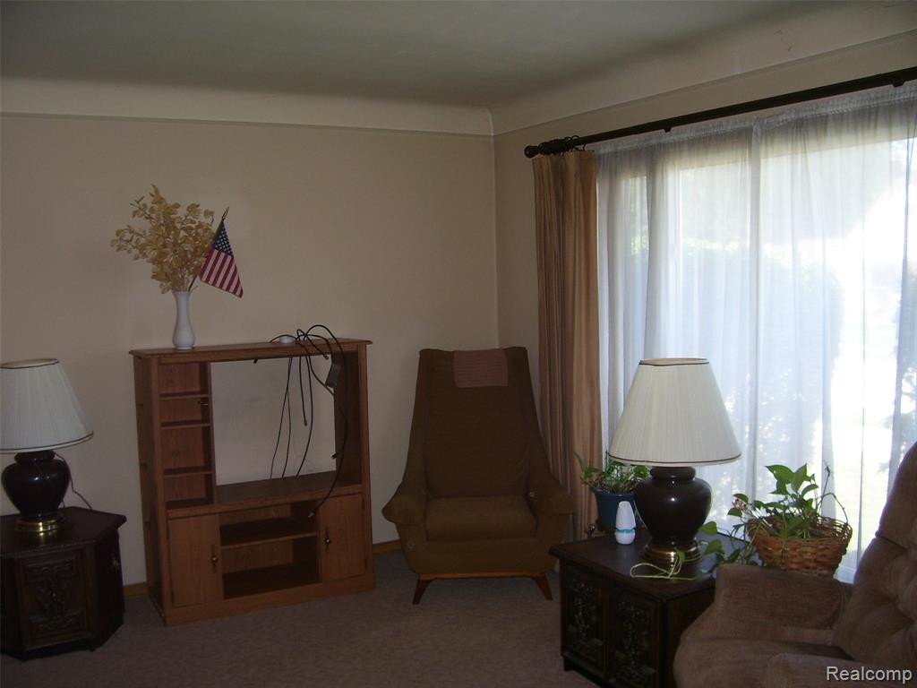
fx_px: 901
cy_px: 344
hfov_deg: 54.0
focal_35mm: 34
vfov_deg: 41.8
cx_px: 458
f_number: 2.7
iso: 80
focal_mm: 5.6
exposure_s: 1/60
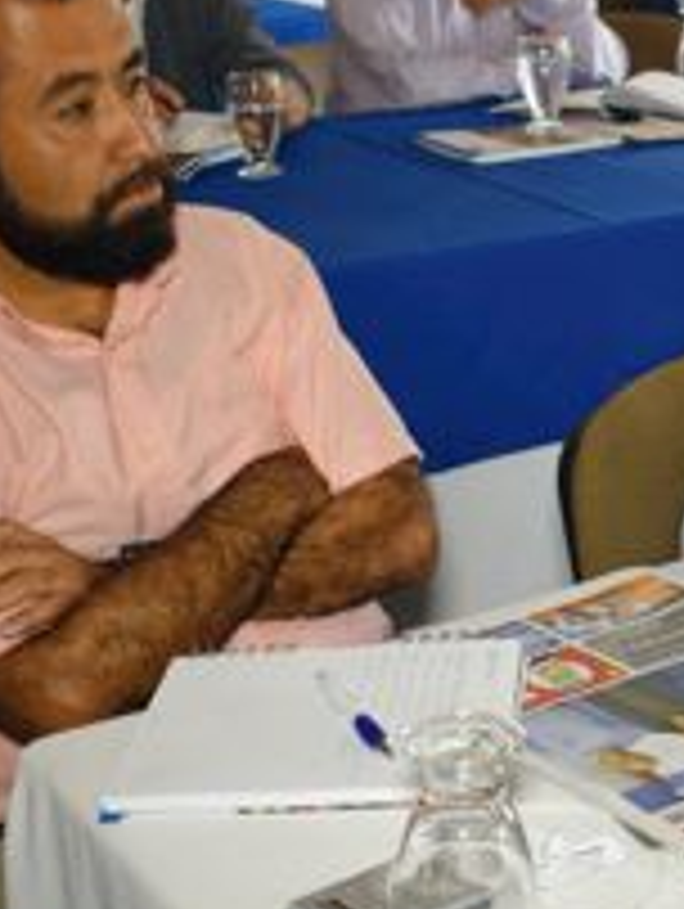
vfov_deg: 21.9
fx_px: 2345
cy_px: 349
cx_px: 824
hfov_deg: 15.9
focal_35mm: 89
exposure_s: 1/60
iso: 800
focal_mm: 25
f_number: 4
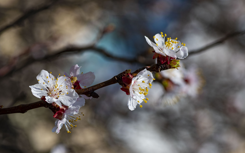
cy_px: 79
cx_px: 122
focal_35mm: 138
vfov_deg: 9.5
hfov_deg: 15.1
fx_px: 921
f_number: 9
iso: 100
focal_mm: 90
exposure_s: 1/250
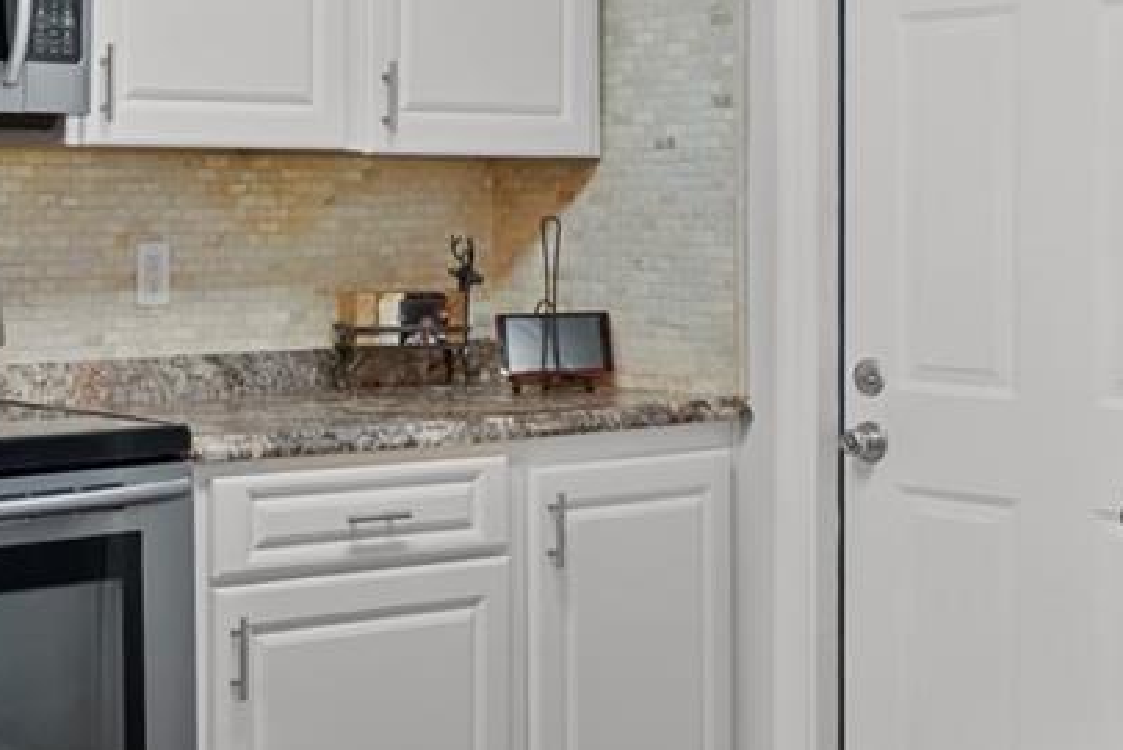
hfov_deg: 28.9
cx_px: -19
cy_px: 271
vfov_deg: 20.9
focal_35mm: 65
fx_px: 2027
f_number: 7.1
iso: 100
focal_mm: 11
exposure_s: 2
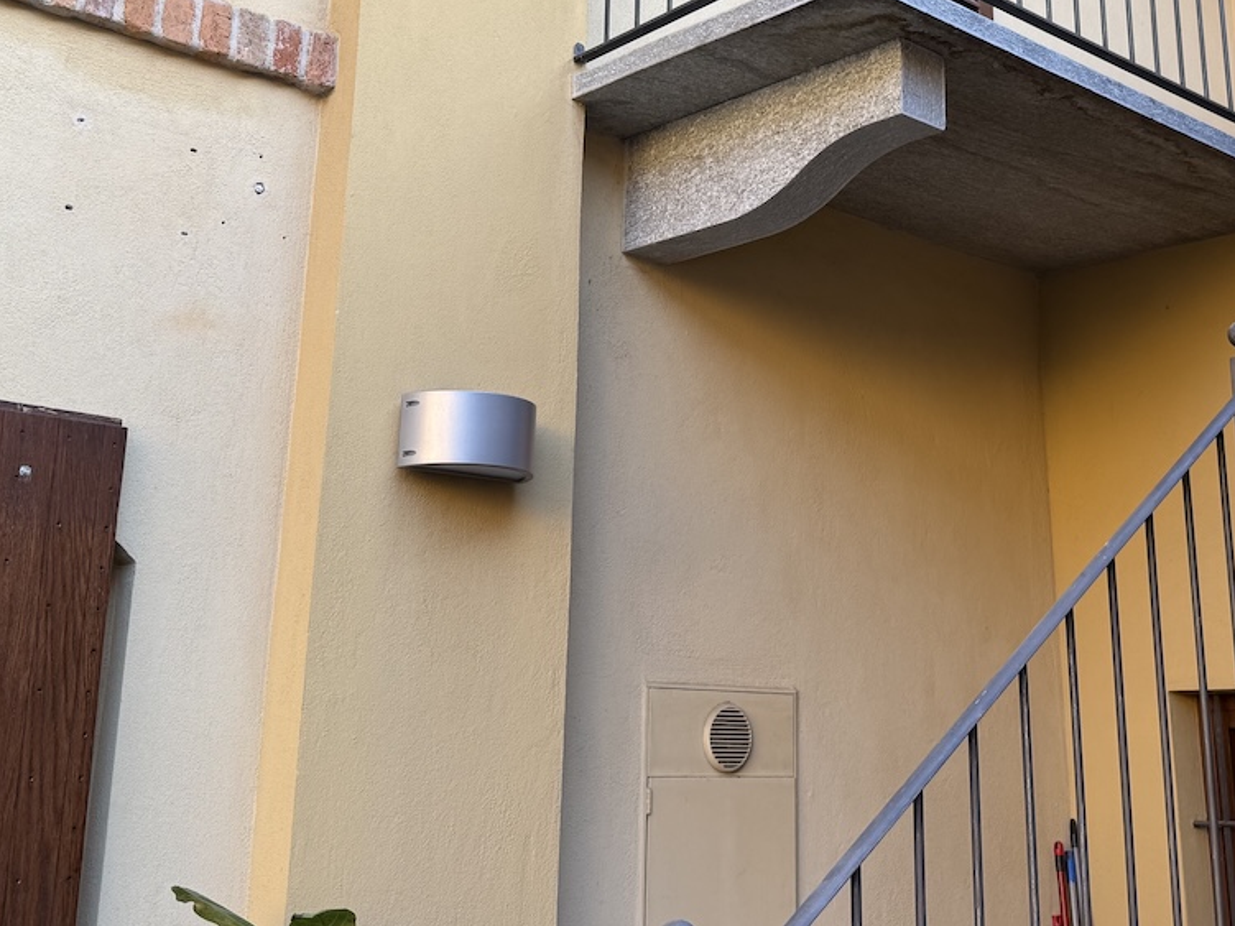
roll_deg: -1.1
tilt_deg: +18.5
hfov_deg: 41.1
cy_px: 237
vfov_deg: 31.0
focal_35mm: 46
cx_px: 730
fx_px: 1641
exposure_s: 1/228
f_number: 1.78
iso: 64
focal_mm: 6.76
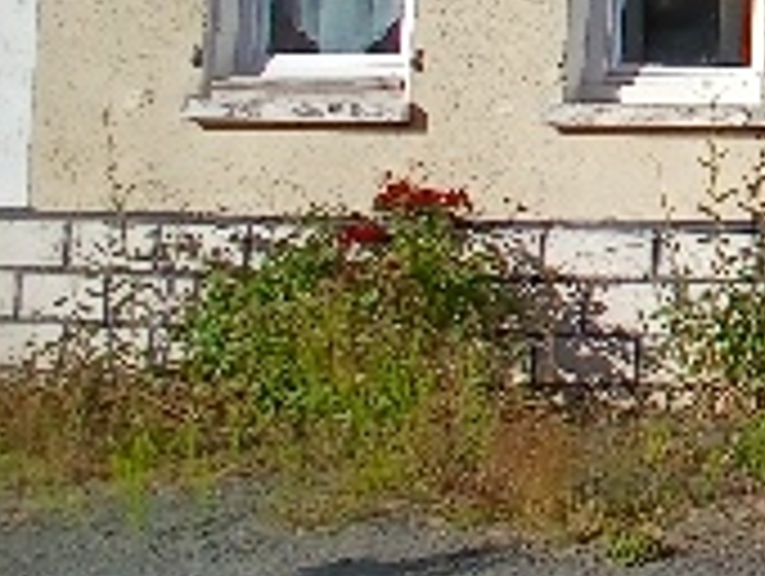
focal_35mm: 64
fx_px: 1416
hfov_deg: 22.7
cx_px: 1238
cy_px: -68
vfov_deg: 21.7
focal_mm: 1.4
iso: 50
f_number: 2.2
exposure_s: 1/1664
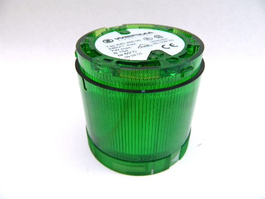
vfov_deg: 54.9
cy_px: 100
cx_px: 132
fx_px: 191
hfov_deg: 69.4
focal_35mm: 25
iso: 80
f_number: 3.1
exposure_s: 1/30
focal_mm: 4.5
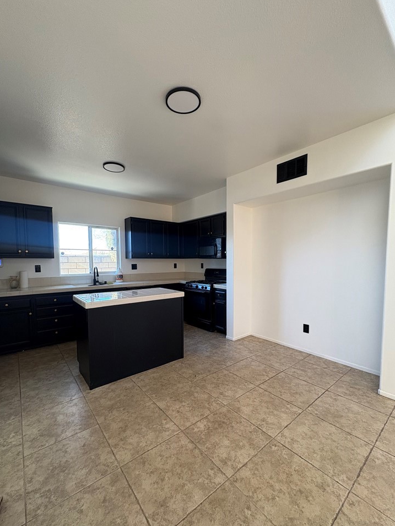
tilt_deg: -3.8
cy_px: 275
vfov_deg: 98.1
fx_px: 228
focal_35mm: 15
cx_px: 193
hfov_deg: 81.7
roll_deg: -0.3
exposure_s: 1/60
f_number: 2.2
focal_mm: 2.22
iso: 160
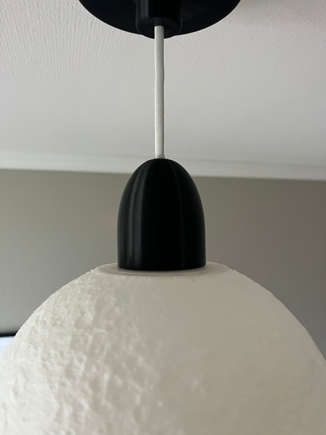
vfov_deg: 67.3
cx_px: 163
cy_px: 218
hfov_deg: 53.1
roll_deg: +0.9
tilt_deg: +0.7
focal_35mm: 26
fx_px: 326
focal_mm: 5.1
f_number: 1.6
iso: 320
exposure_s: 1/50
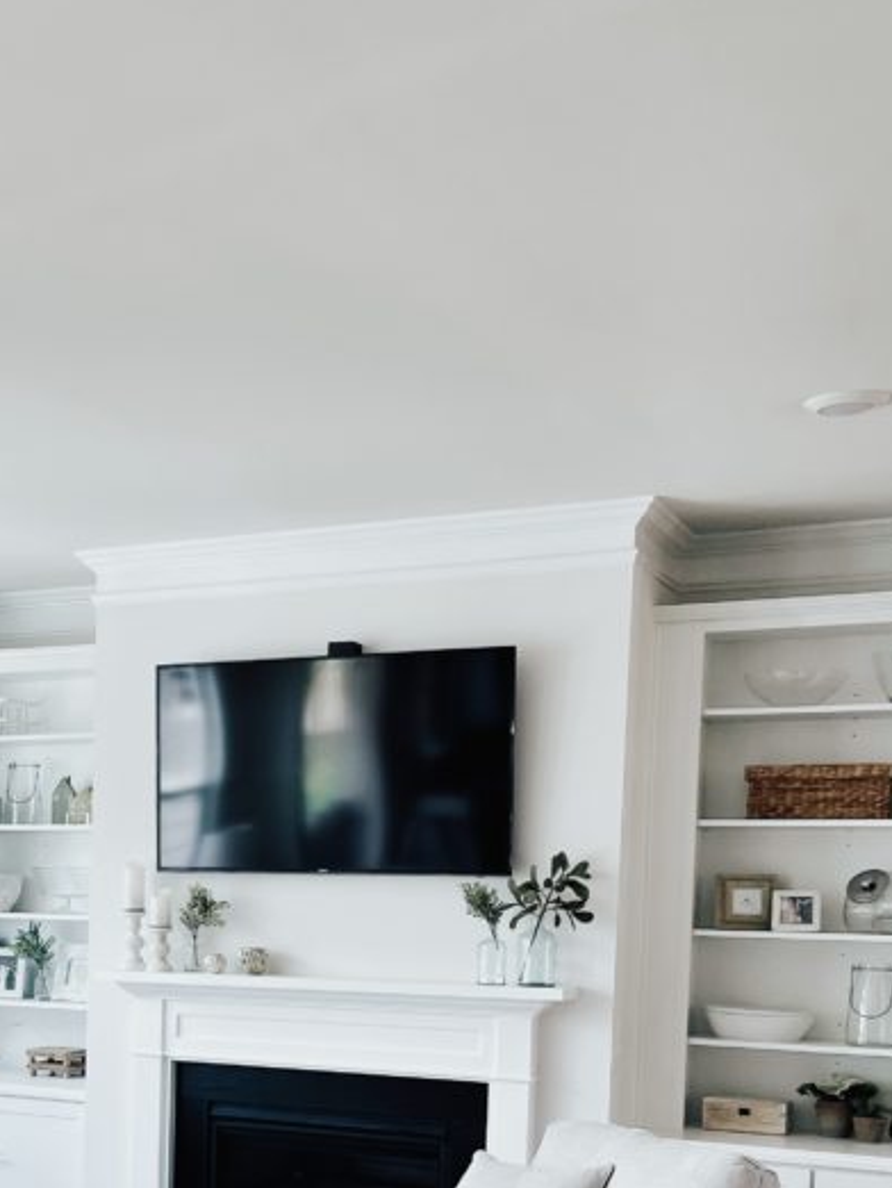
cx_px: 34
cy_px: 972
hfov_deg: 27.2
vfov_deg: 36.1
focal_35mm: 51
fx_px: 1751
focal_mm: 5.1
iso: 50
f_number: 1.6
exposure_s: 1/120
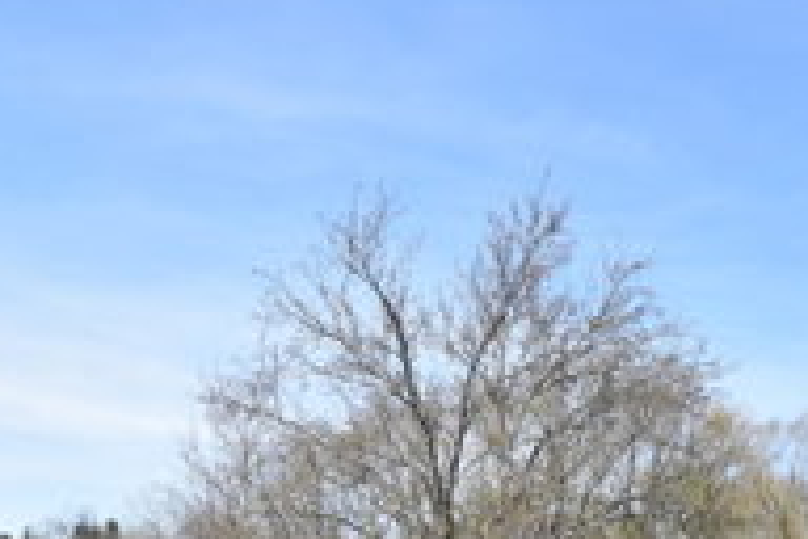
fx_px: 1257
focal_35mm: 56
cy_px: 560
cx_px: 387
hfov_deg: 35.6
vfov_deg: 23.0
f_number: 13
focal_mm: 14
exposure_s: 1/640
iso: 800
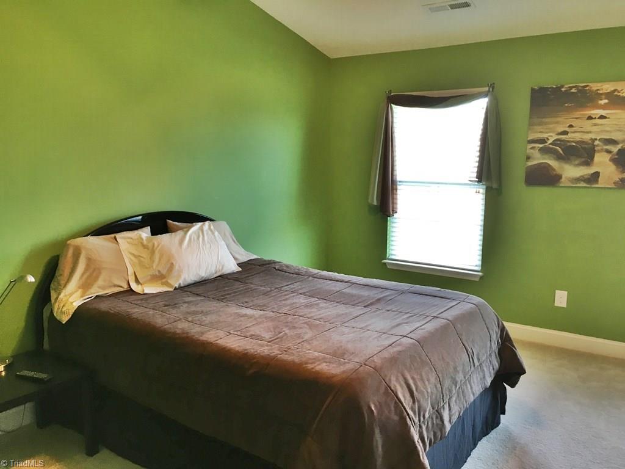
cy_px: 234
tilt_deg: -8.4
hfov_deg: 61.7
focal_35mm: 29
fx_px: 524
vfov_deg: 48.2
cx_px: 312
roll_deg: -1.1
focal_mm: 4.15
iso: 80
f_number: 2.2
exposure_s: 1/30
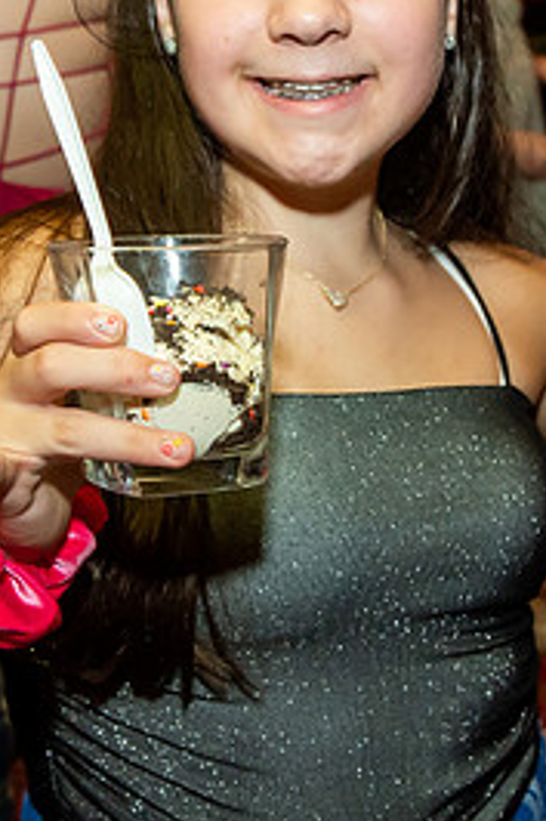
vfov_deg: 22.7
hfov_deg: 15.3
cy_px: 213
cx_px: 277
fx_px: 2027
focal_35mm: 89
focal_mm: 35
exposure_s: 1/60
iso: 3200
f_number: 6.3
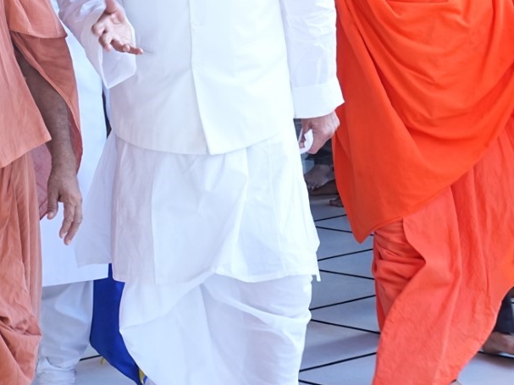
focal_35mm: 172
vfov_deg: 8.6
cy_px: -51
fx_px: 2553
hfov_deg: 11.4
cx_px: 19
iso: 1000
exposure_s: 1/100
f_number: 10
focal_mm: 67
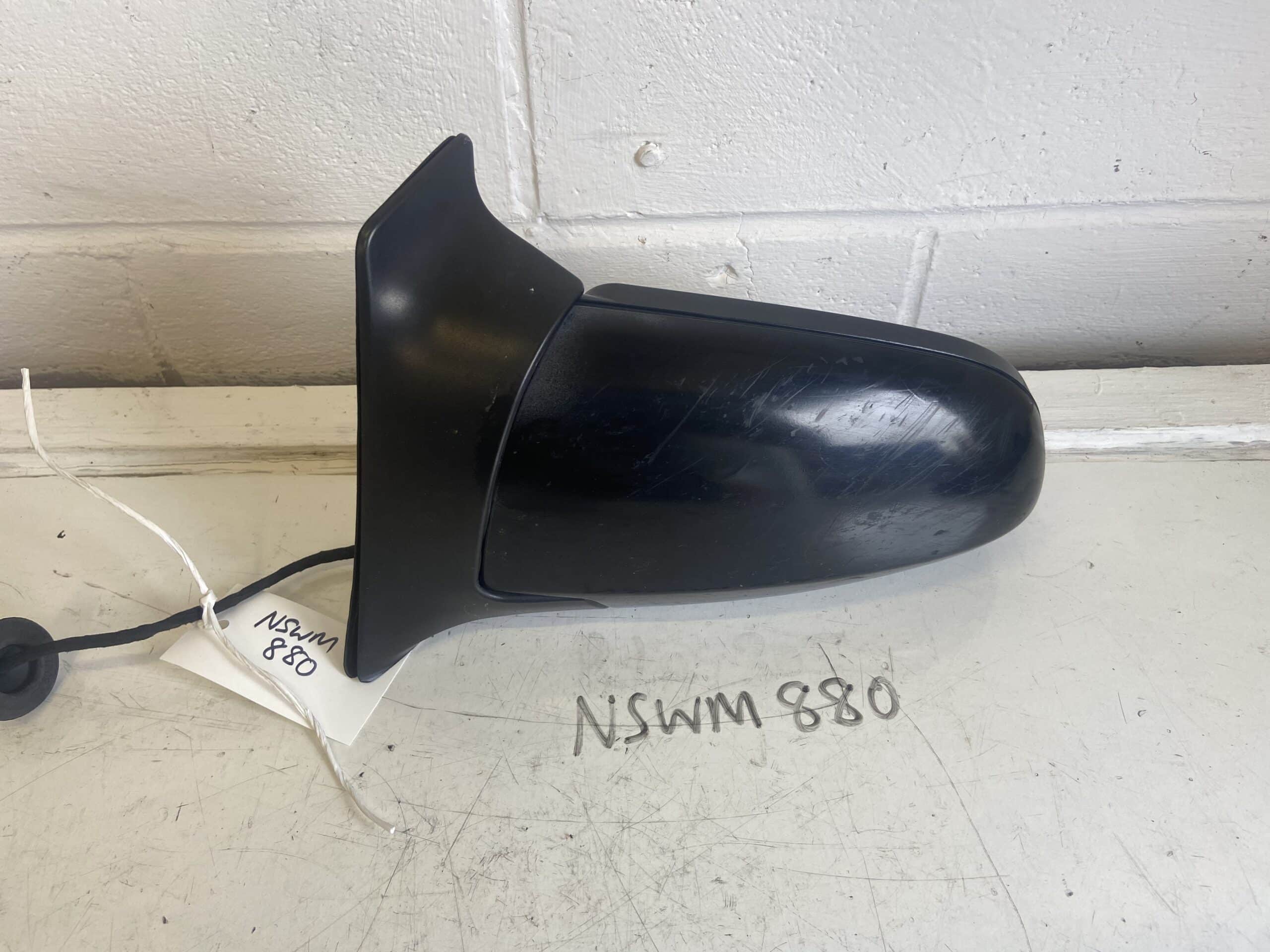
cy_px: 476
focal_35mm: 26
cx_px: 635
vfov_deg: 53.1
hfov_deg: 67.3
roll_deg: +0.4
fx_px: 954
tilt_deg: -44.4
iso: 64
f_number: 1.8
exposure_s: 1/100
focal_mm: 4.25
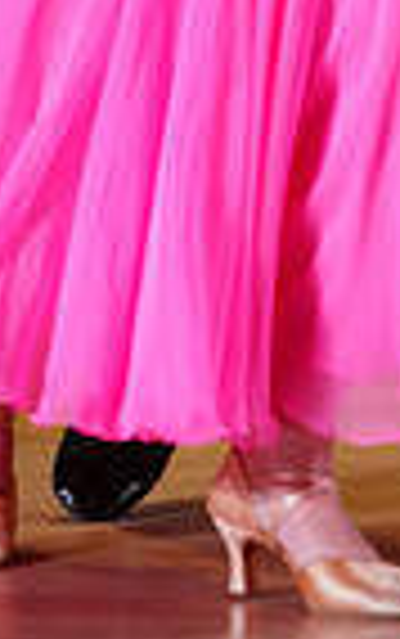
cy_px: -432
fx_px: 9435
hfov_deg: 2.4
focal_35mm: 542
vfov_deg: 3.9
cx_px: 438
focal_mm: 130
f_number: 4
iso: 1600
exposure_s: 1/400
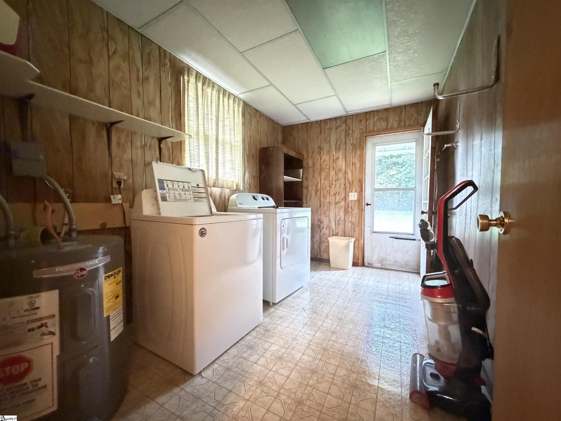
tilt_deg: -2.4
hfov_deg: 102.1
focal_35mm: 14
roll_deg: -0.1
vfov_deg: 85.7
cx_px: 280
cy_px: 210
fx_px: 227
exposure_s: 1/30
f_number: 2.2
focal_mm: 2.22
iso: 3200
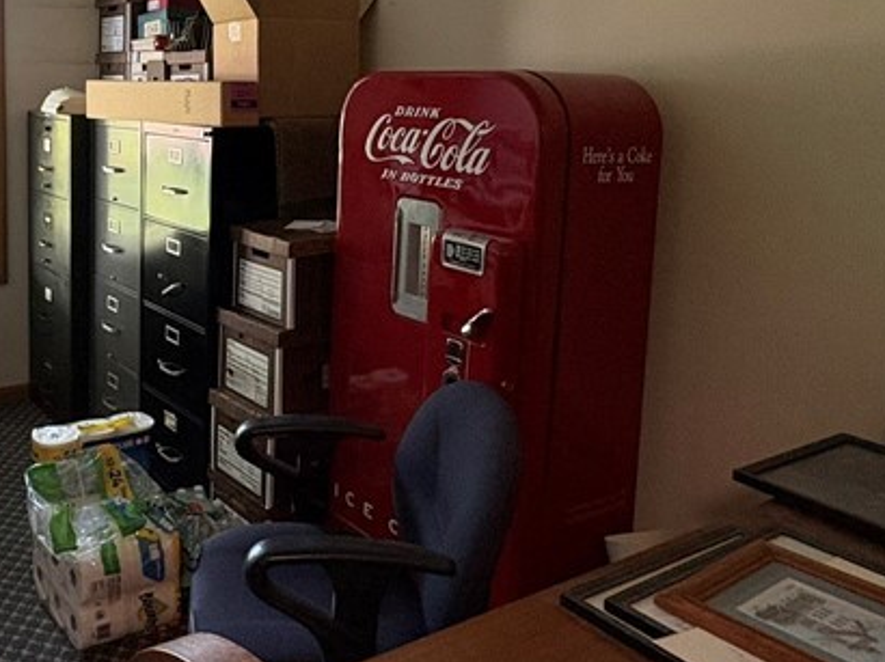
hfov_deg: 49.5
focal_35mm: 35
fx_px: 894
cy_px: 166
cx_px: 173
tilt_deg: -5.5
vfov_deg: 39.6
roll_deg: -0.3
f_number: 2.2
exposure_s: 1/60
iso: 320
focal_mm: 2.22
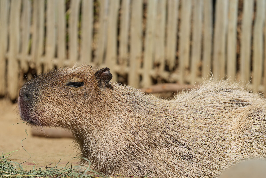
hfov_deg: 2.9
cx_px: 165
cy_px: 134
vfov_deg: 1.9
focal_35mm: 722
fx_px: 5335
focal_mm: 400
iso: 100
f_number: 5
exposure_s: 1/1000
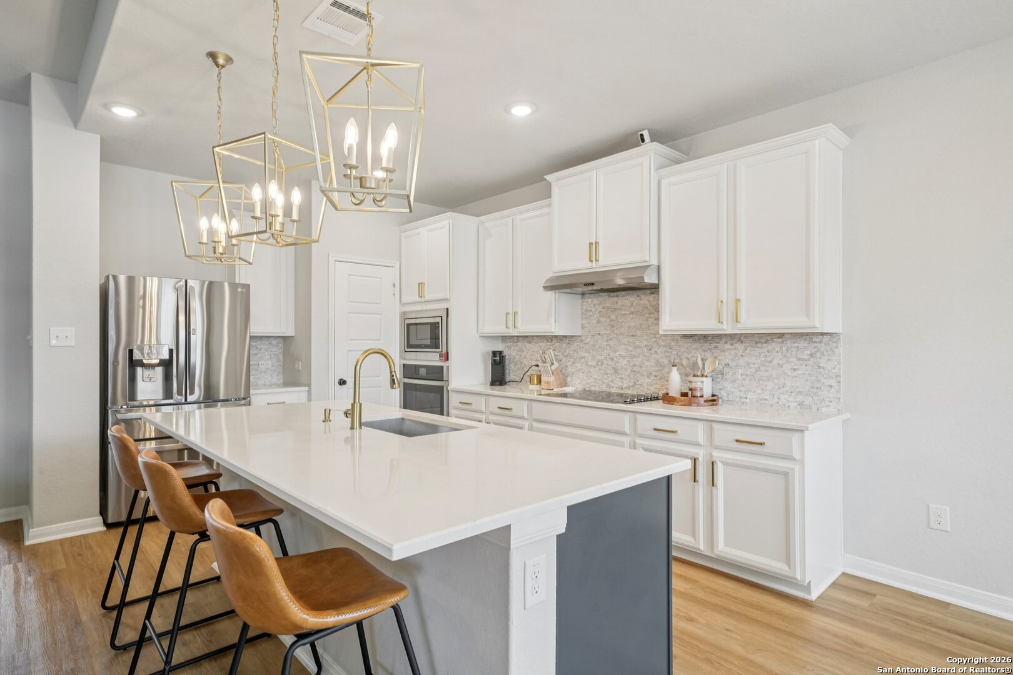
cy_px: 338
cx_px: 506
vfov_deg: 67.4
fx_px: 506
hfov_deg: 90.0
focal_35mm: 18
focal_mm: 18
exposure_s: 1/50
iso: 800
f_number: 9
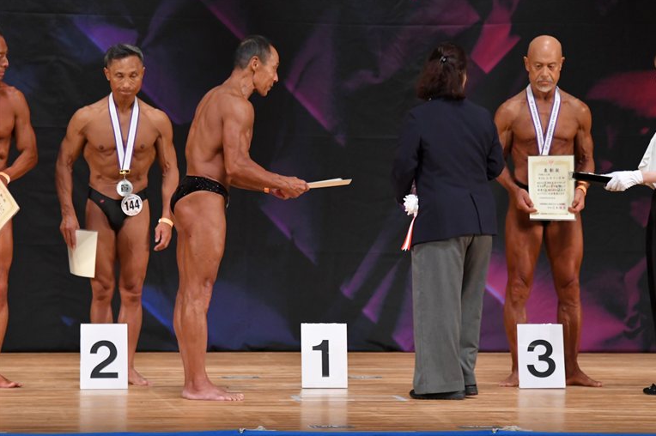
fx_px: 4988
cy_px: 218
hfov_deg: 7.5
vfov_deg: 5.0
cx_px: 330
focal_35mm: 274
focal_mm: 180
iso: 4000
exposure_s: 1/400
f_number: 5.6
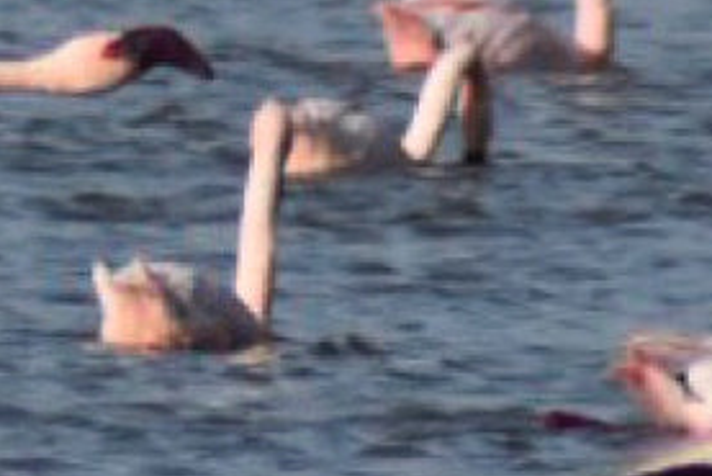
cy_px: 35
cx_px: -607
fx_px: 51447
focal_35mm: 2600
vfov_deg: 0.5
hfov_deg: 0.8
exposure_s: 1/3200
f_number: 7.1
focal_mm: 300
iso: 800
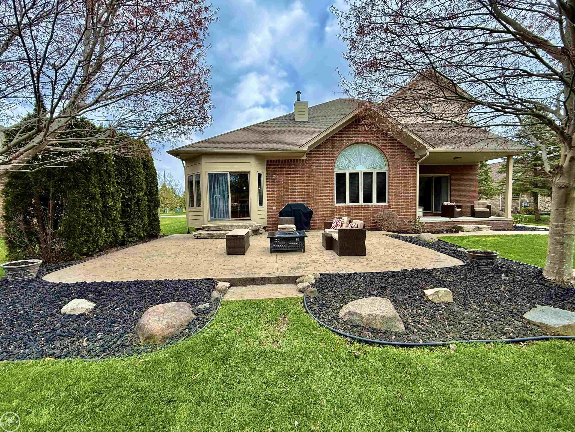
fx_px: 233
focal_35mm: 14
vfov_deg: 85.7
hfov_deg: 102.1
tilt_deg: -2.7
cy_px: 216
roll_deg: +1.7
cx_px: 288
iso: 64
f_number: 2.2
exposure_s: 1/809
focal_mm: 2.22
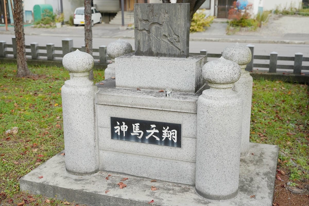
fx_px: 378
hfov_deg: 44.5
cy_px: 103
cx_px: 154
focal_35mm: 44
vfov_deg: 30.5
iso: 125
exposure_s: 1/160
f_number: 4
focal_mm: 44
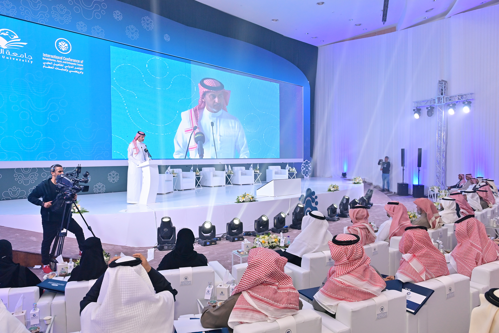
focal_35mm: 24
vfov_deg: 53.1
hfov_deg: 73.7
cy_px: 166
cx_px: 250
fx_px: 333
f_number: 5.6
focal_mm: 24
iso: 1600
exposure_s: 1/200
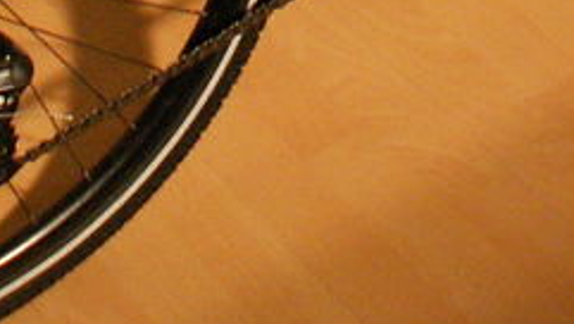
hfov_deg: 13.6
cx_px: 343
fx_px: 2407
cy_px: -507
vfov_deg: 7.2
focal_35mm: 158
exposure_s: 1/30
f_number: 2.8
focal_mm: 5.86
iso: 160
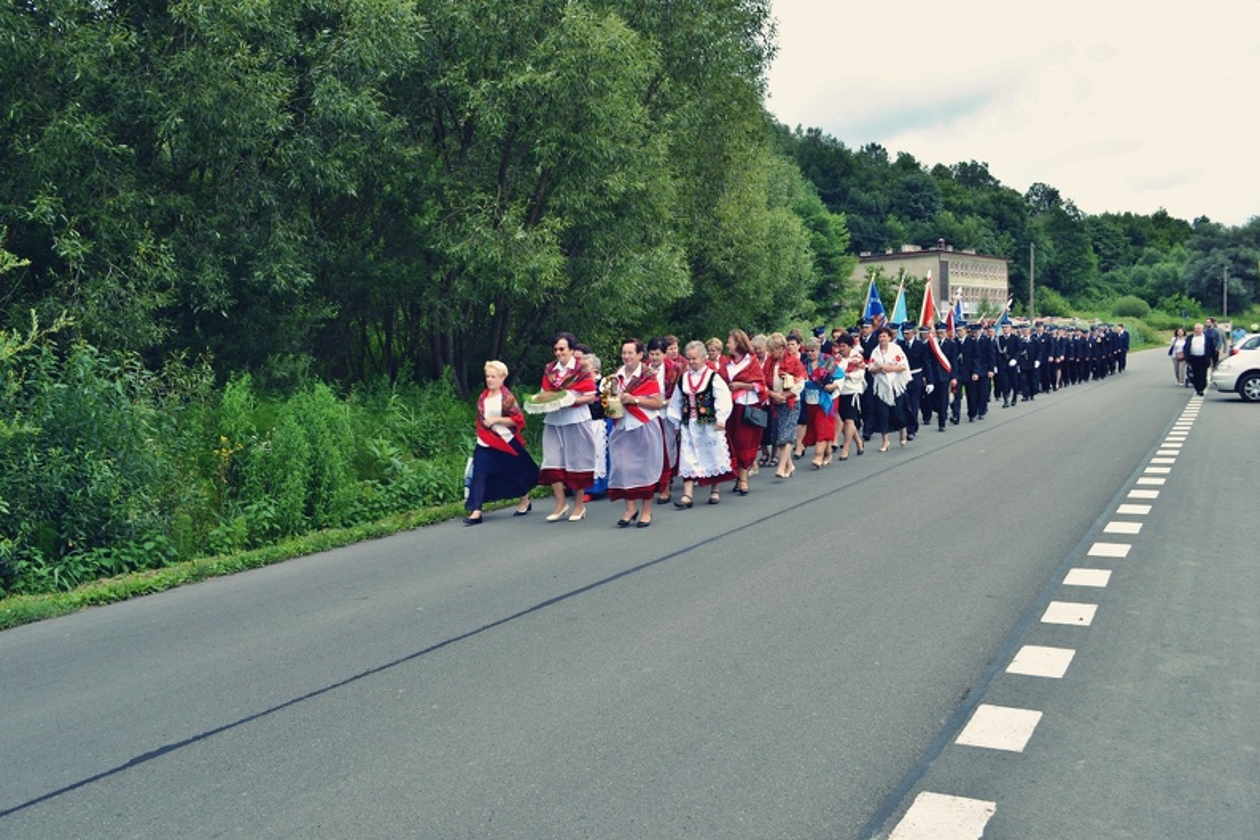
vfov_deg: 43.6
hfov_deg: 61.9
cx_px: 630
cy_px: 420
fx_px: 1050
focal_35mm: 30
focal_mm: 20
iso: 100
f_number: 5.6
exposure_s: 1/125
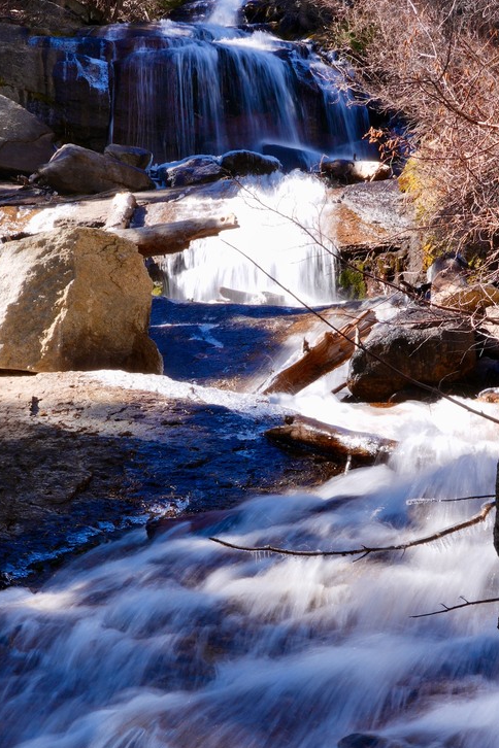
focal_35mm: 58
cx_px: 228
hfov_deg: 23.4
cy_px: 481
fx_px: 1206
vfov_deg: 34.3
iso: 50
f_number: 22
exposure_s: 1/8
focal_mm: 24
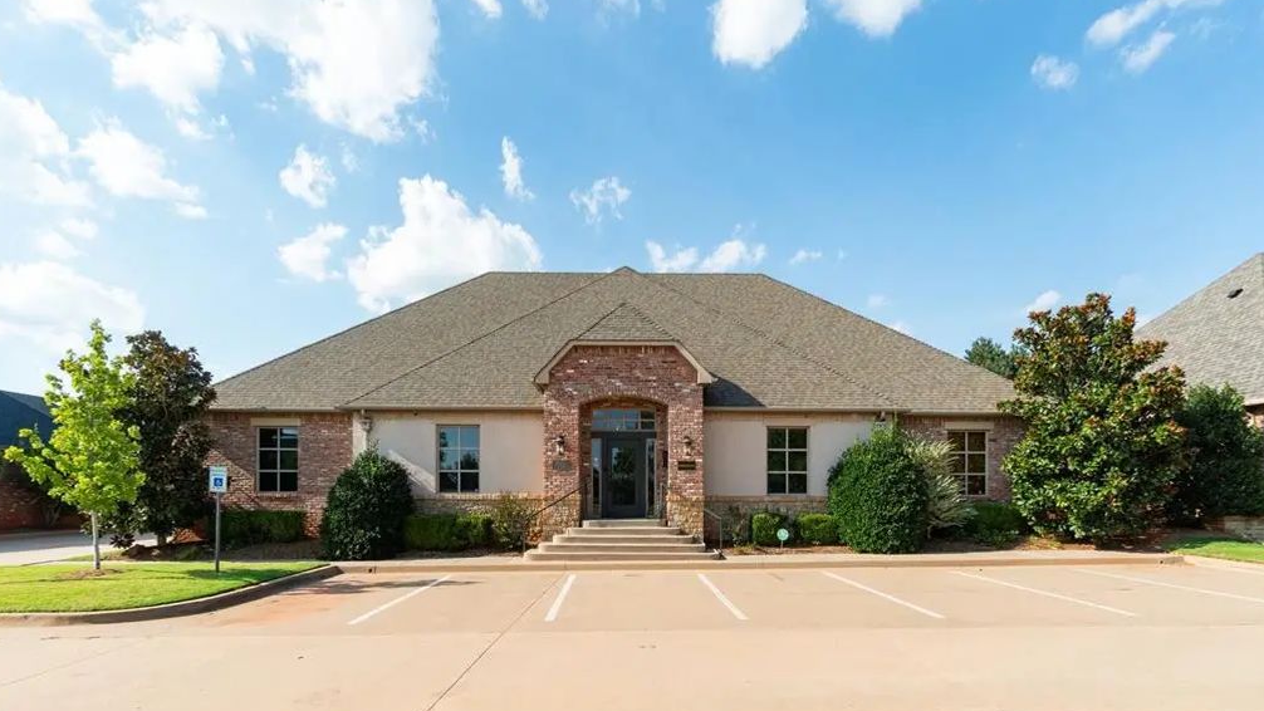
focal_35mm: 16
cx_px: 632
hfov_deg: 99.4
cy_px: 414
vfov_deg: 66.7
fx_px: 536
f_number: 8
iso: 100
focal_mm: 10
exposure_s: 1/100
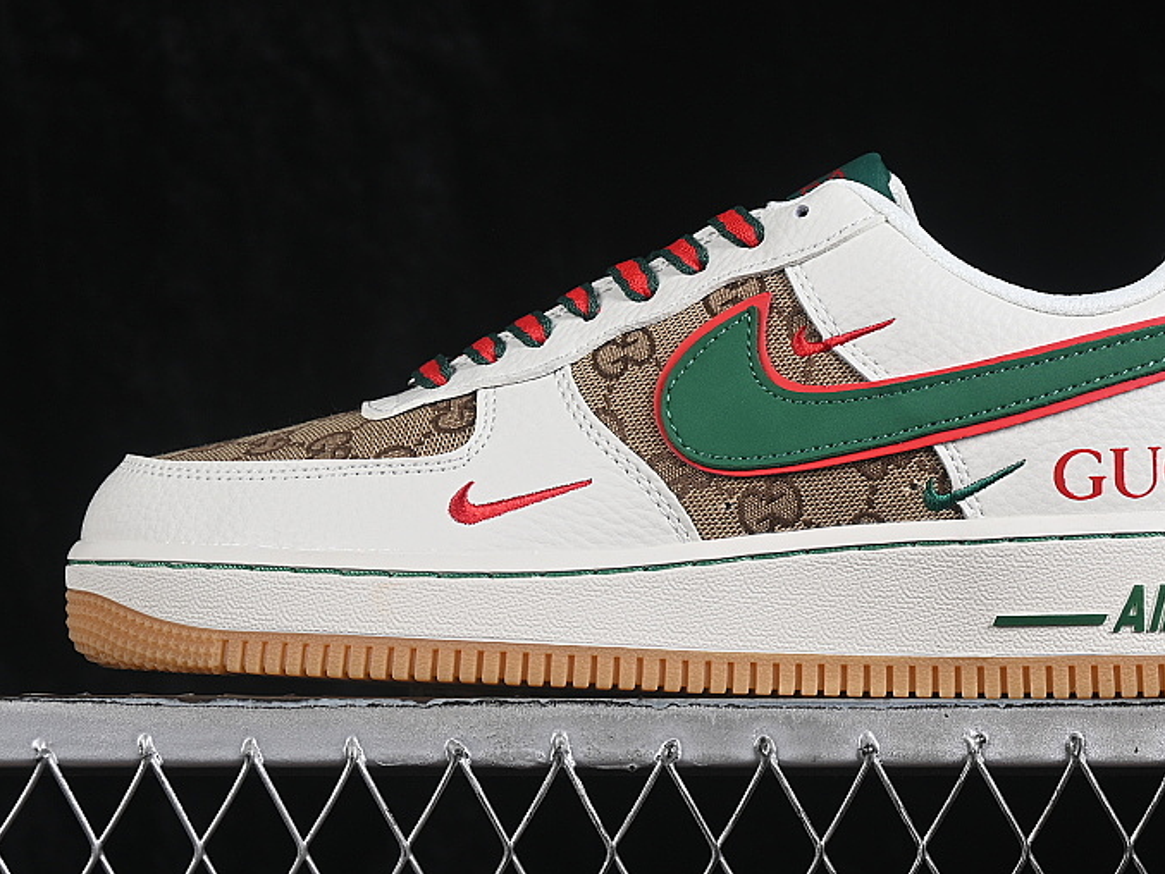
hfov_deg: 17.1
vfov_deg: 12.9
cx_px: 702
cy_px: 311
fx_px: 3871
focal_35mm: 115
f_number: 8
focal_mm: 50
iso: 160
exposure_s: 1/80
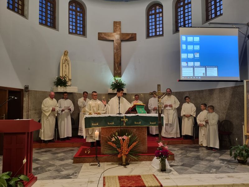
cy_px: 94
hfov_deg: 67.3
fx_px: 187
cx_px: 124
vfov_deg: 53.1
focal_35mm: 26
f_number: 1.8
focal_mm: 5.4
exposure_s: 1/50
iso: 320
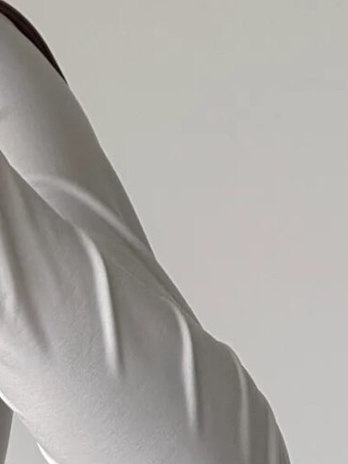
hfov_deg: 3.9
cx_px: -114
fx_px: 5132
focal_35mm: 383
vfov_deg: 5.1
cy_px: 724
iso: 100
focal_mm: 15.66
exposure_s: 1/99
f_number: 2.8
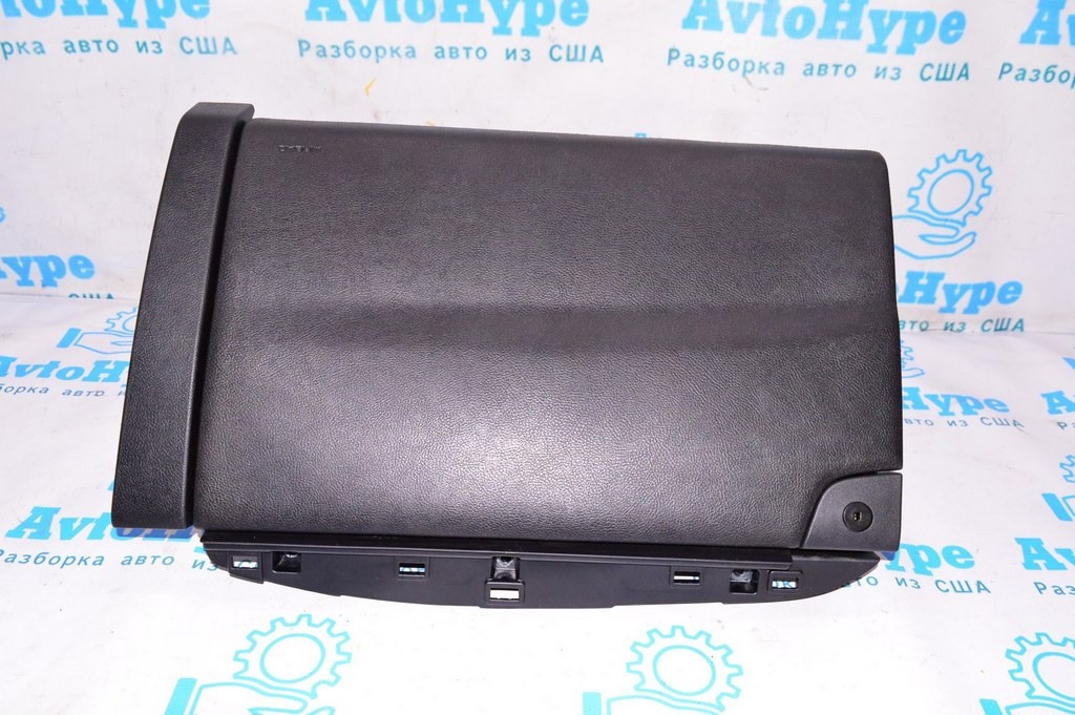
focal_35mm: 32
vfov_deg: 41.6
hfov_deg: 59.5
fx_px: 940
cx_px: 538
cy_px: 358
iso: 1600
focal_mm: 21
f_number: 8
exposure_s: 1/200
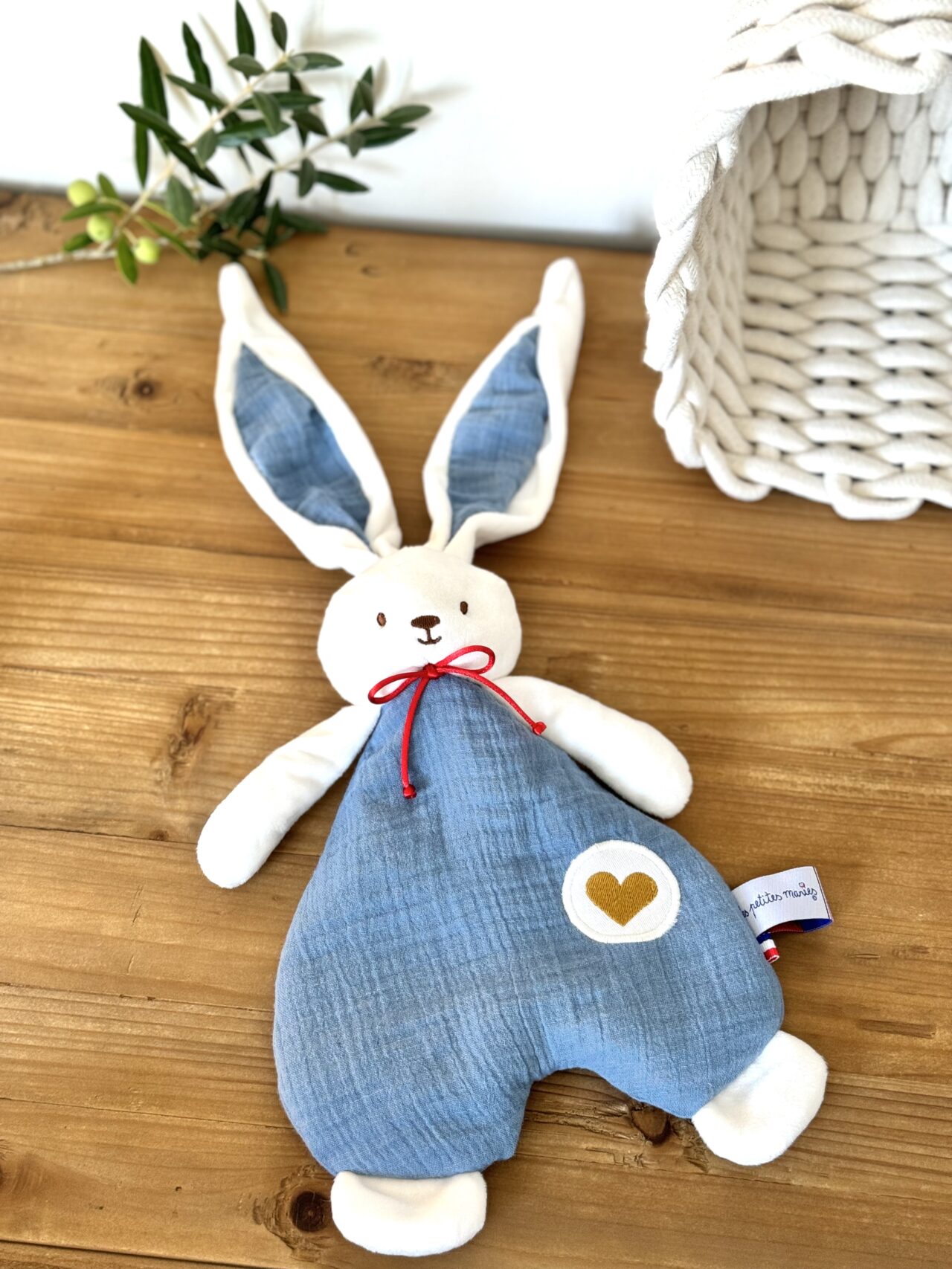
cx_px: 476
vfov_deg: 39.7
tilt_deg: -59.7
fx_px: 1760
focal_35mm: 48
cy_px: 634
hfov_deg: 30.3
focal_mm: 6.76
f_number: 1.78
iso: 80
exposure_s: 1/50
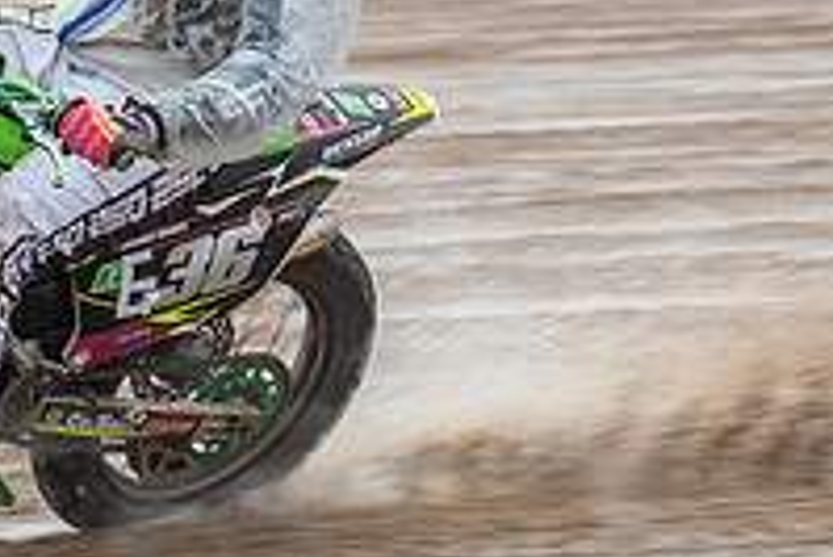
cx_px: -134
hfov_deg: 5.6
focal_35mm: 364
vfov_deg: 3.8
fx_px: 8428
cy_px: 57
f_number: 4
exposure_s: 1/400
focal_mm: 78
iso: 200
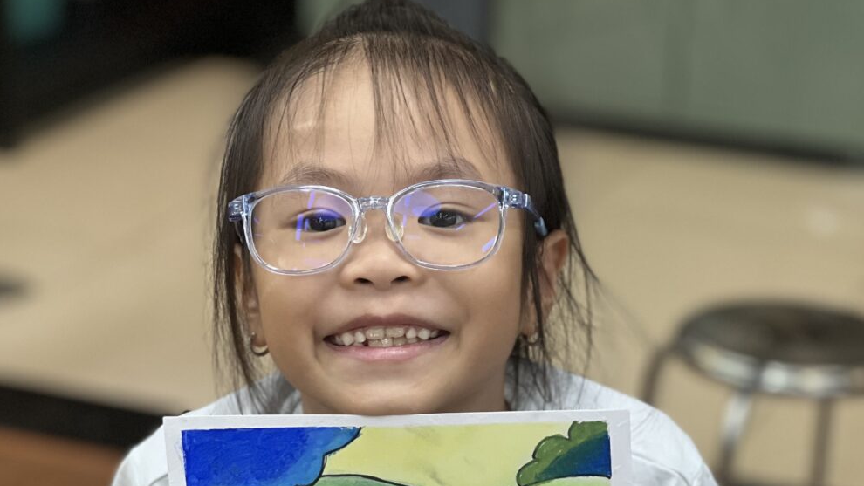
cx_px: 435
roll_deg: -1.9
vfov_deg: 10.6
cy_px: 514
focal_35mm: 113
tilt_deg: -23.3
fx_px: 2589
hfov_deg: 18.9
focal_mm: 9
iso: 250
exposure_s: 1/100
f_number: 2.8
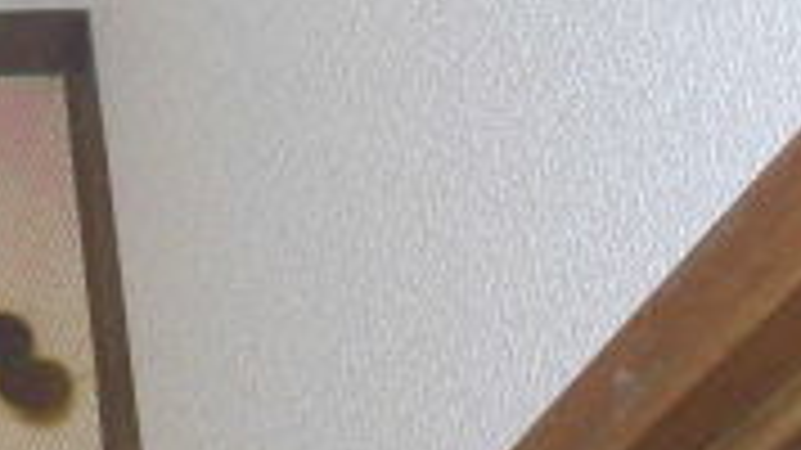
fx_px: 1996
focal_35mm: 94
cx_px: -346
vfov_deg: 12.8
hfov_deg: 20.0
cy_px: 320
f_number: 3.1
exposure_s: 1/60
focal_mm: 4.3
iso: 100
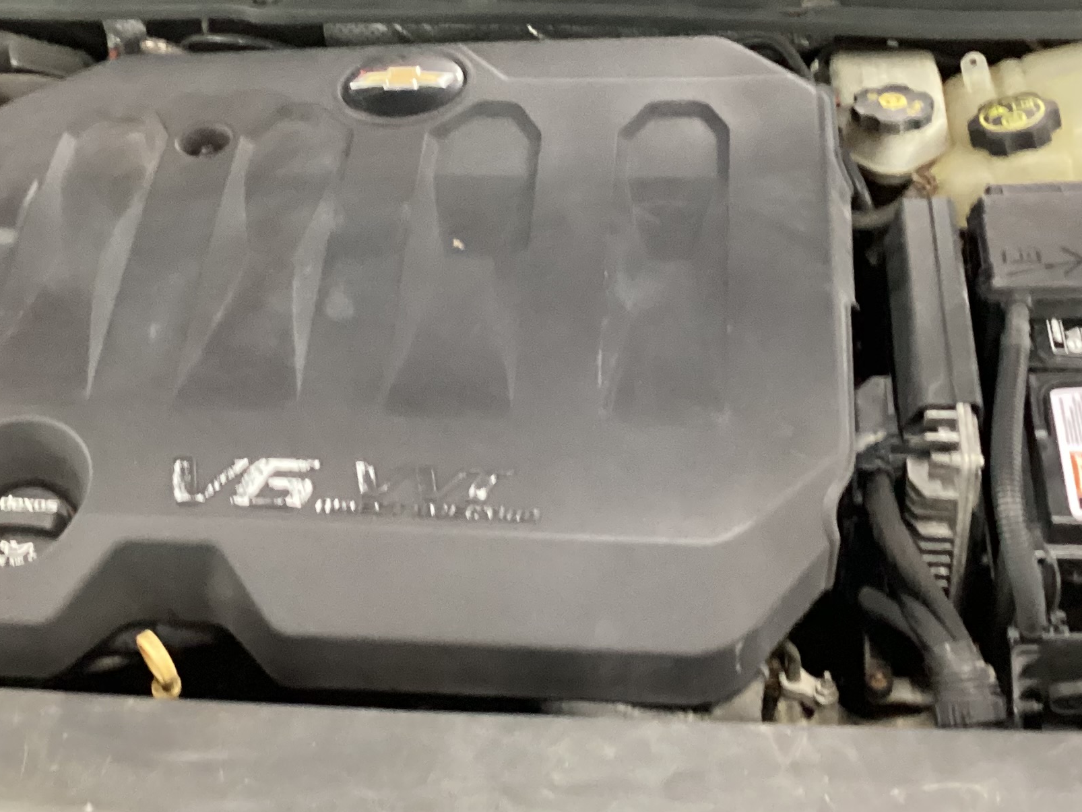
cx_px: 509
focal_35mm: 63
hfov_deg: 30.7
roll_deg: +1.3
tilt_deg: -35.1
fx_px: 1969
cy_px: 264
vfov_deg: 23.2
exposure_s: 1/25
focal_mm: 3.3
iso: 640
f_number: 2.4
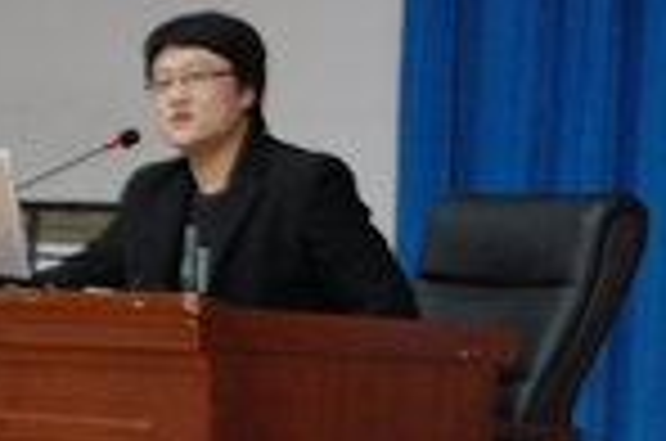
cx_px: 189
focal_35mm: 234
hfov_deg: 8.8
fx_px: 4327
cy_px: 115
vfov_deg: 5.8
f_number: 5.6
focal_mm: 55
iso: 800
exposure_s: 1/8
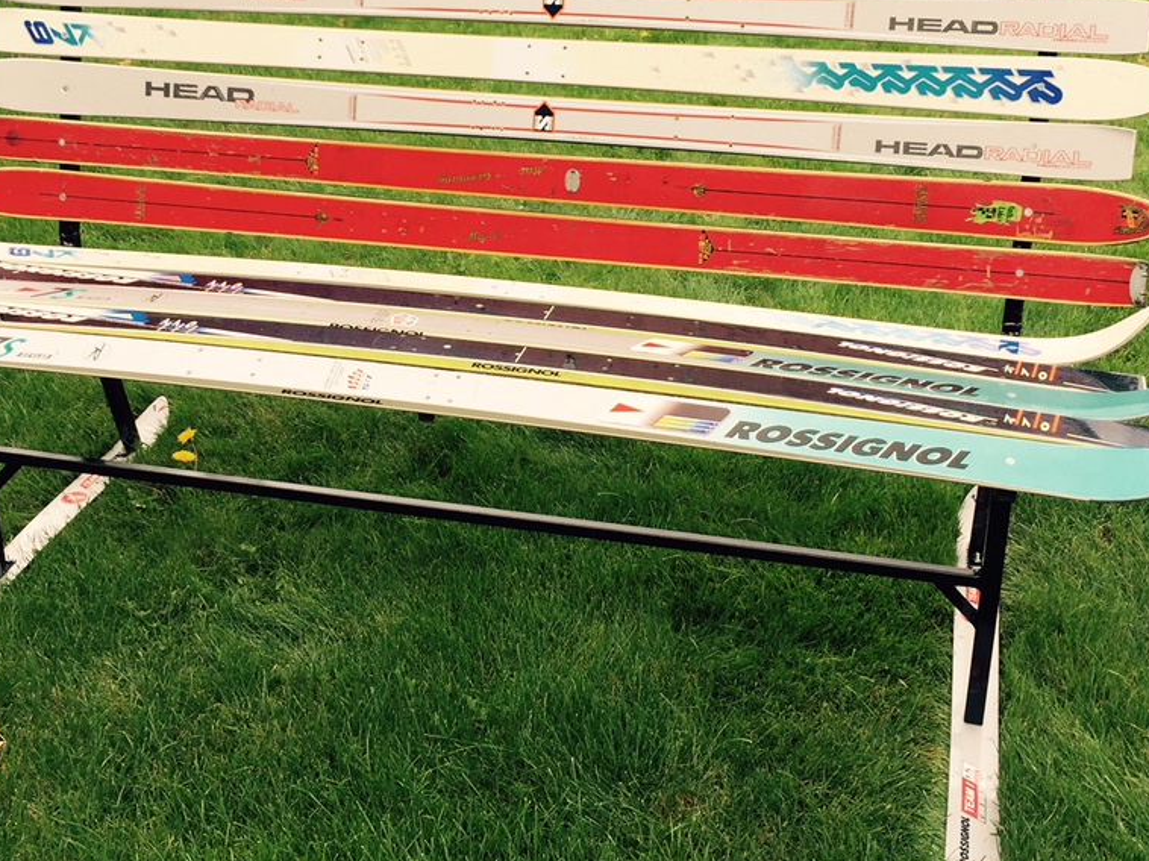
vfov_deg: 29.5
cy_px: 318
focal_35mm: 49
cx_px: 540
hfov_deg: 38.9
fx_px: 1626
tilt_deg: -23.7
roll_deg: +1.5
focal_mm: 4.15
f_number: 2.2
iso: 32
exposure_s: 1/370
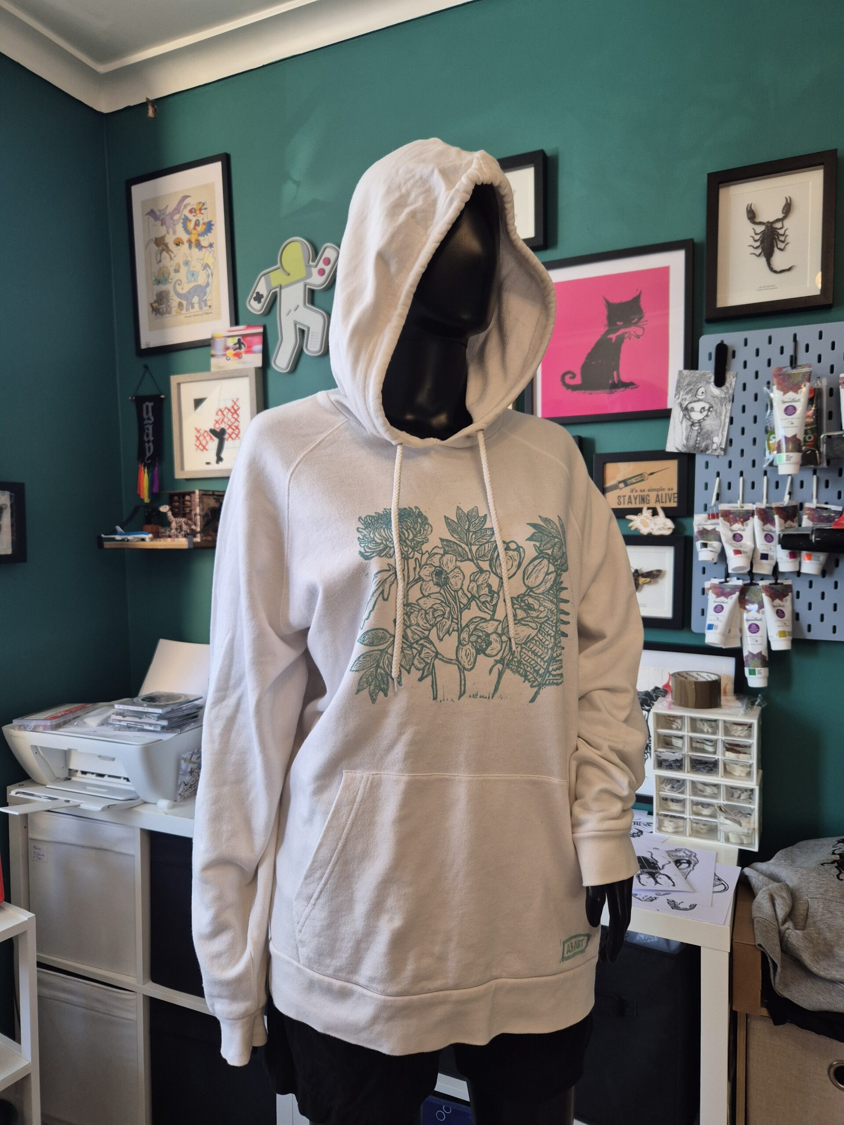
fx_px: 748
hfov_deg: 58.9
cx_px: 422
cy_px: 562
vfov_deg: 73.9
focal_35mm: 23
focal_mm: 5.4
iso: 200
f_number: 1.8
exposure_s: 1/100
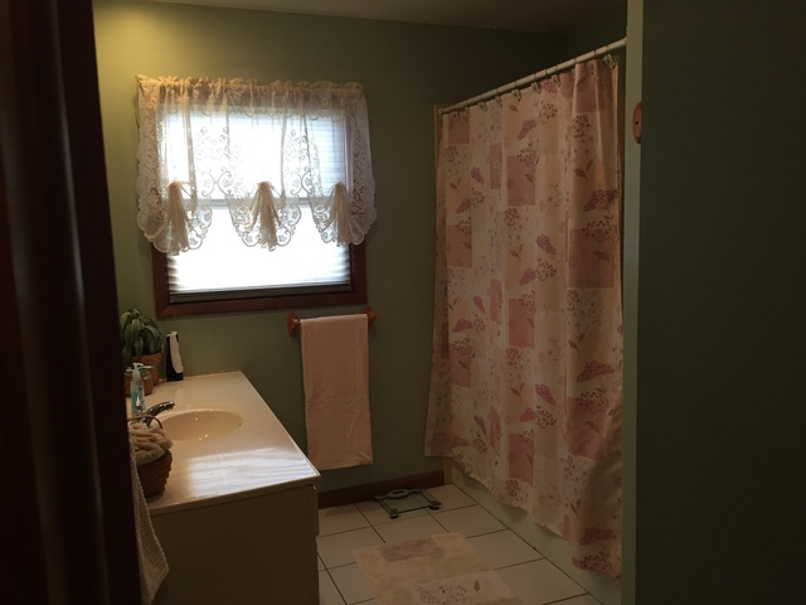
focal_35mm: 29
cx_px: 403
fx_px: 675
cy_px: 302
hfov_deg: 61.7
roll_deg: +2.2
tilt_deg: -8.7
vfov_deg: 48.2
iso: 100
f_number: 2.2
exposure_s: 1/30
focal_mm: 4.15
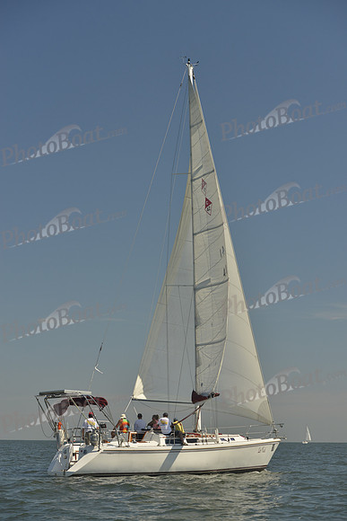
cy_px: 260
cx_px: 174
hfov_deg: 19.5
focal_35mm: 70
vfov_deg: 28.8
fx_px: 1011
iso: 200
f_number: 6.3
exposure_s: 1/800
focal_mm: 70
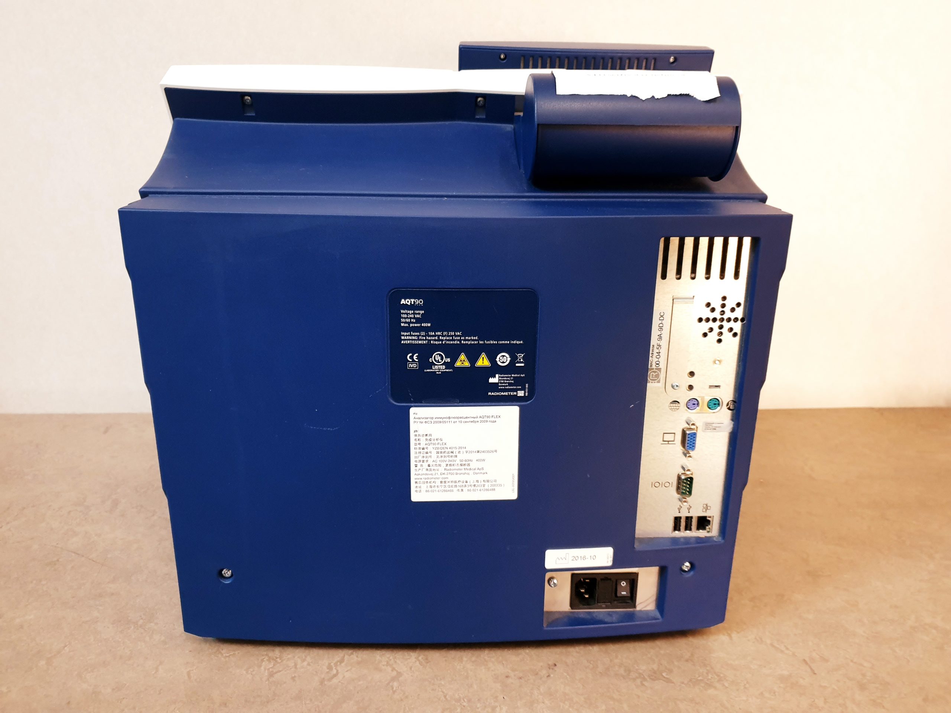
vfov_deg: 53.1
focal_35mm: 26
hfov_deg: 67.3
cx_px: 476
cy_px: 356
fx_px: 714
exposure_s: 1/50
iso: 200
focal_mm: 4.3
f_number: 1.5
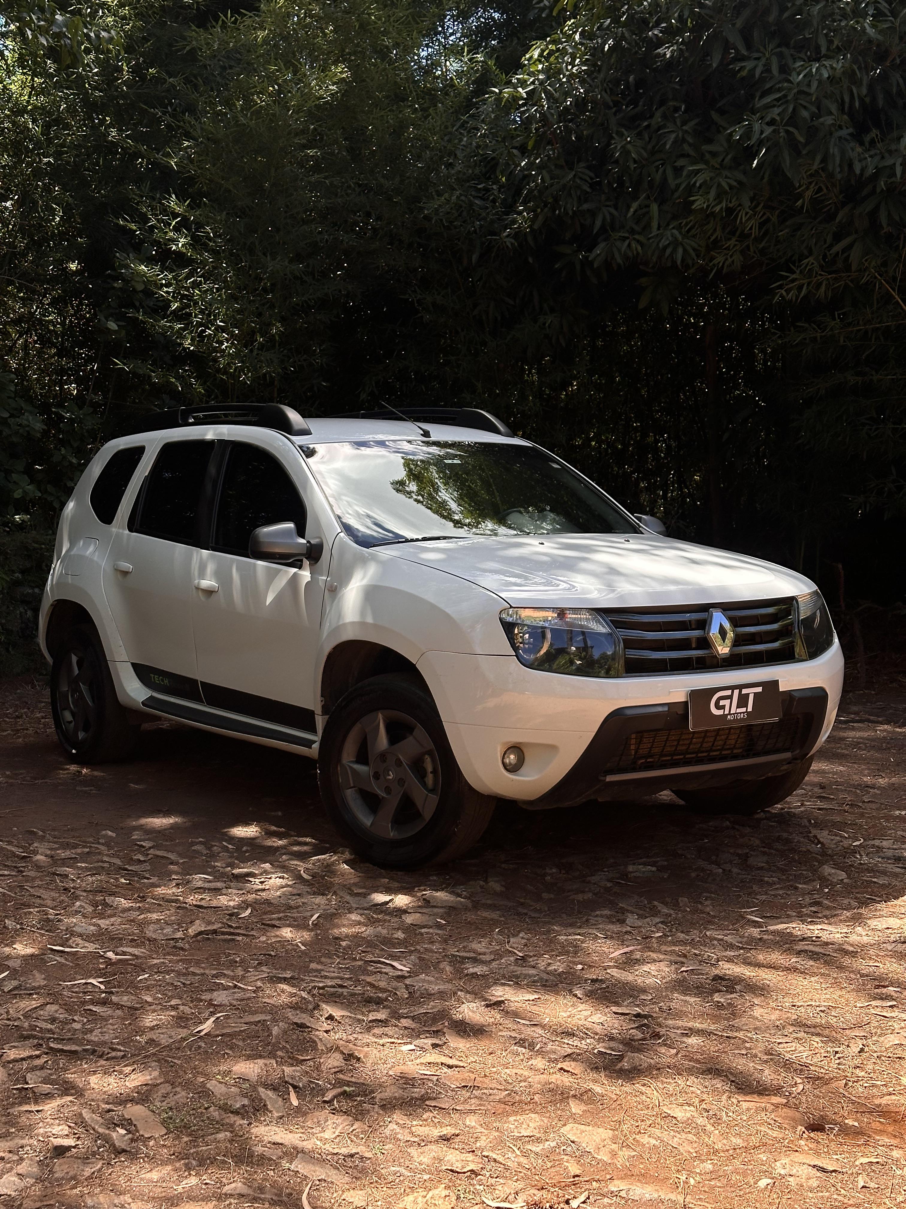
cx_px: 453
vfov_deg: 39.7
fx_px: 1675
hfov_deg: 30.3
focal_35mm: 48
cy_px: 604
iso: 64
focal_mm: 6.86
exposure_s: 1/1395
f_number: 1.78
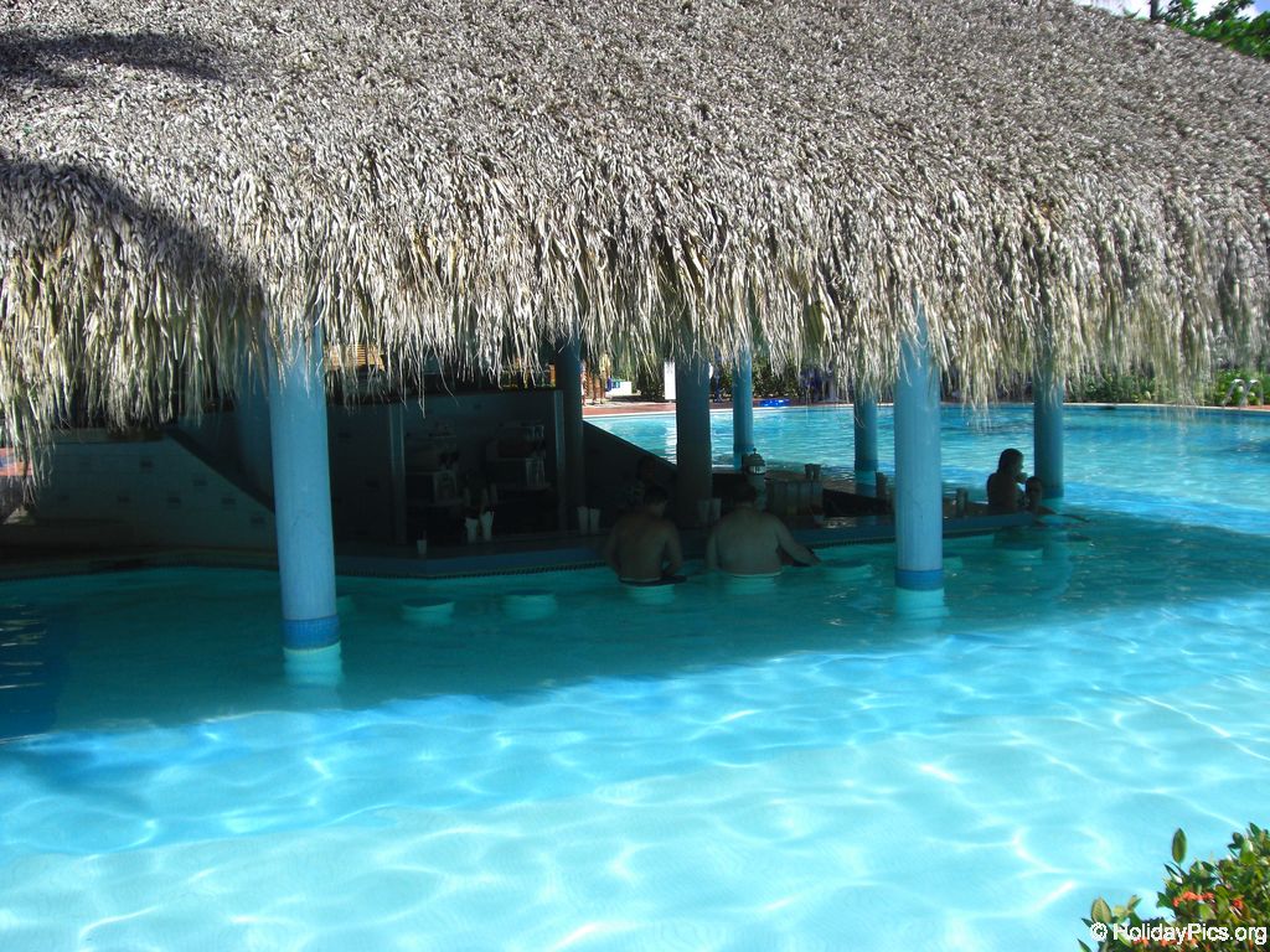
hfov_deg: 49.0
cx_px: 635
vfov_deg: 37.7
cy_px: 476
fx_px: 1394
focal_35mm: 38
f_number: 8
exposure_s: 1/160
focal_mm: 6.2
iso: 100
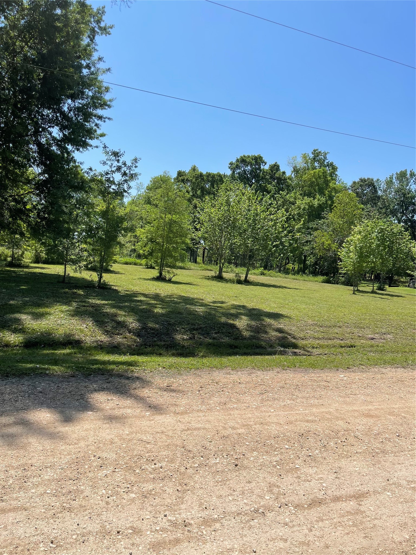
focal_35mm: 25
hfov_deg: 54.9
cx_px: 208
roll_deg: -5.8
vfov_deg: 69.4
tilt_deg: +1.3
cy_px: 278
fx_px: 401
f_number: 1.6
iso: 32
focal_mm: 5.1
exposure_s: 1/4902
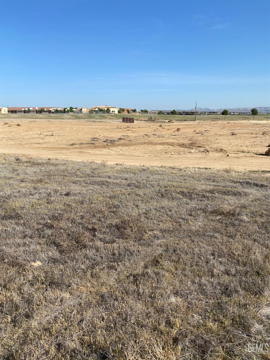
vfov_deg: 67.3
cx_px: 135
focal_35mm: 26
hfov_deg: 53.1
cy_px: 180
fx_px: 270
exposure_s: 1/3125
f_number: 1.8
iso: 32
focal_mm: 4.25
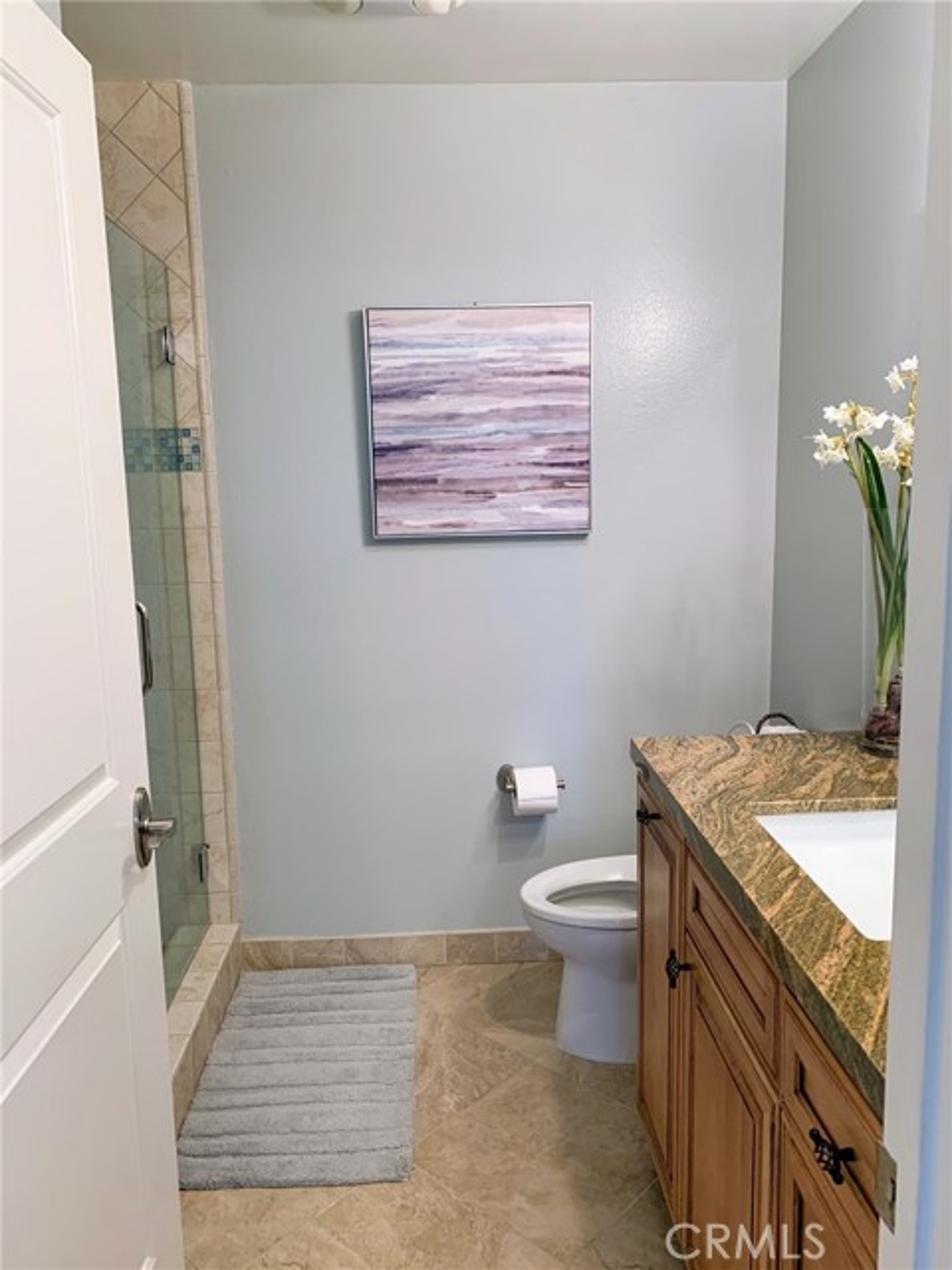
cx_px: 476
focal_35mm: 26
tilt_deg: -8.2
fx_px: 953
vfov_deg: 67.3
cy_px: 635
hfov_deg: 53.1
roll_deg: +1.3
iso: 125
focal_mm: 4.25
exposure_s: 1/60
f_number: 1.8
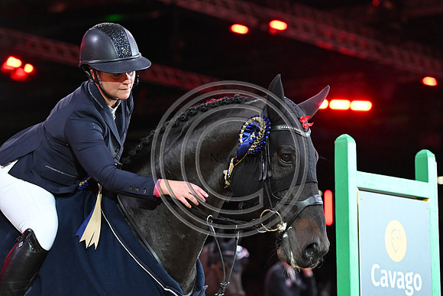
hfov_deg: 11.7
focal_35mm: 175
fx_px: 2154
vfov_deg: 7.9
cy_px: 148
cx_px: 222
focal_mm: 175
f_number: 5.6
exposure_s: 1/500
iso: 6400
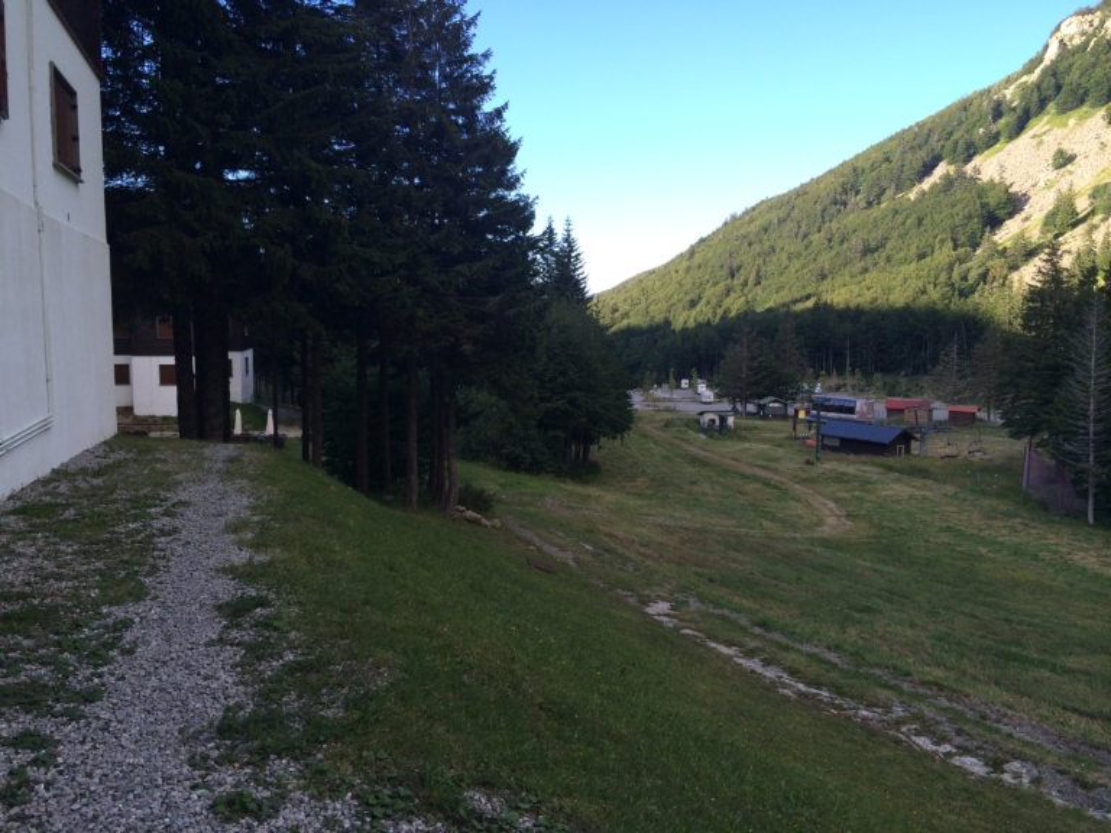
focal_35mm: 30
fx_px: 963
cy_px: 416
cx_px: 556
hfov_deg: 60.0
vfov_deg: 46.8
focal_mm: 4.12
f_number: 2.2
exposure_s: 1/466
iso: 32
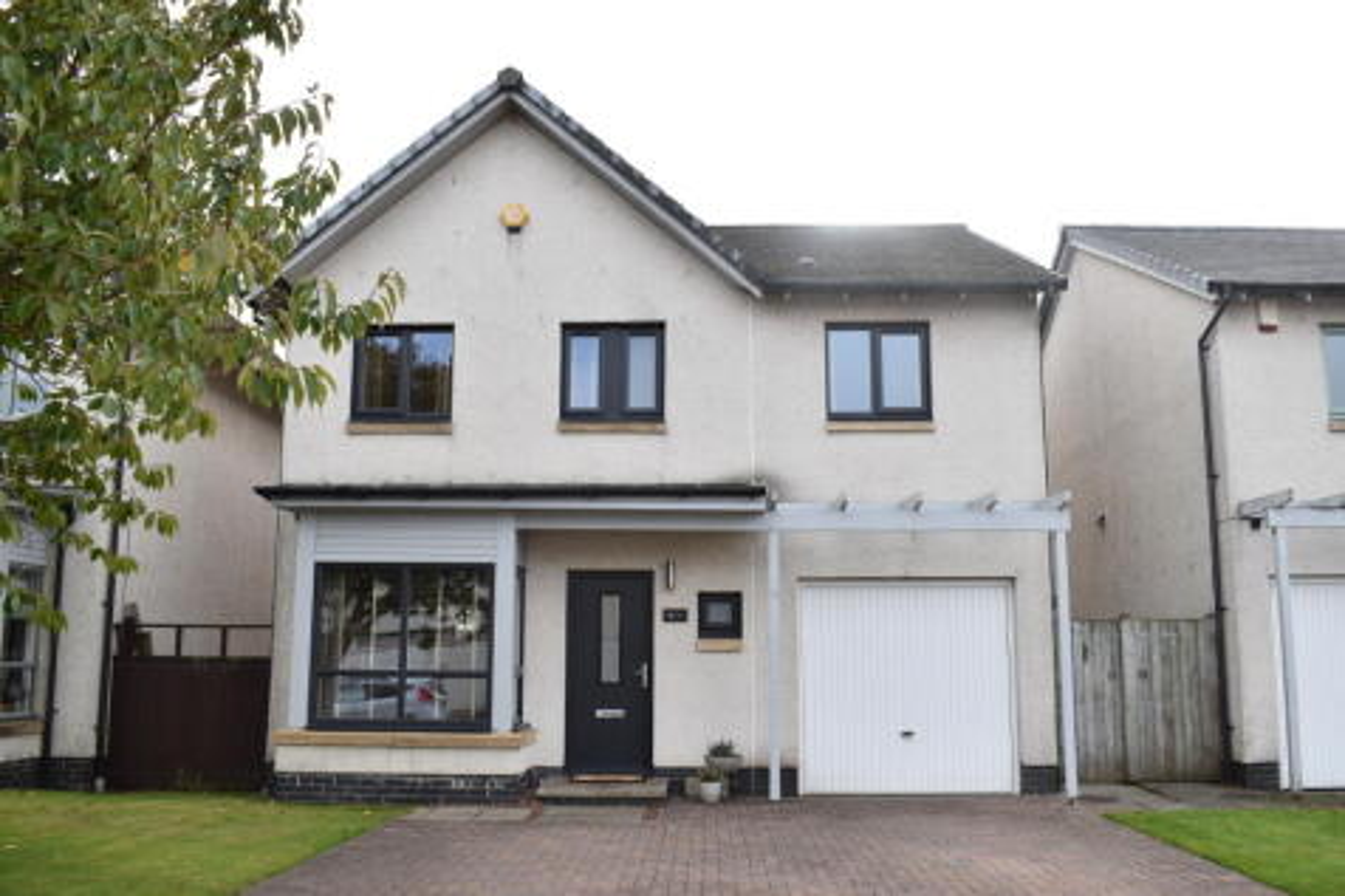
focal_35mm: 33
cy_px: 448
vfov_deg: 39.9
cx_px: 672
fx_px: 1232
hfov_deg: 57.2
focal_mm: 22
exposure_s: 1/250
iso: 200
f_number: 6.3
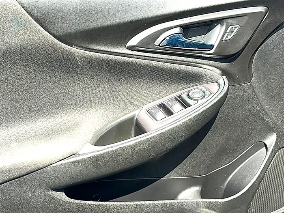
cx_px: 142
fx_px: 377
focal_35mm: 46
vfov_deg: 31.5
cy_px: 106
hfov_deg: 41.2
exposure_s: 1/751
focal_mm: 6.86
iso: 80
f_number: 1.78
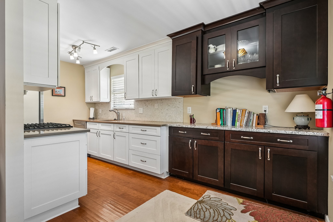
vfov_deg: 69.2
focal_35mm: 17
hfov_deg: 91.9
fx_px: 161
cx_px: 166
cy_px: 111
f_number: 7.1
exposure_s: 1/15
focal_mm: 17.4
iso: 640
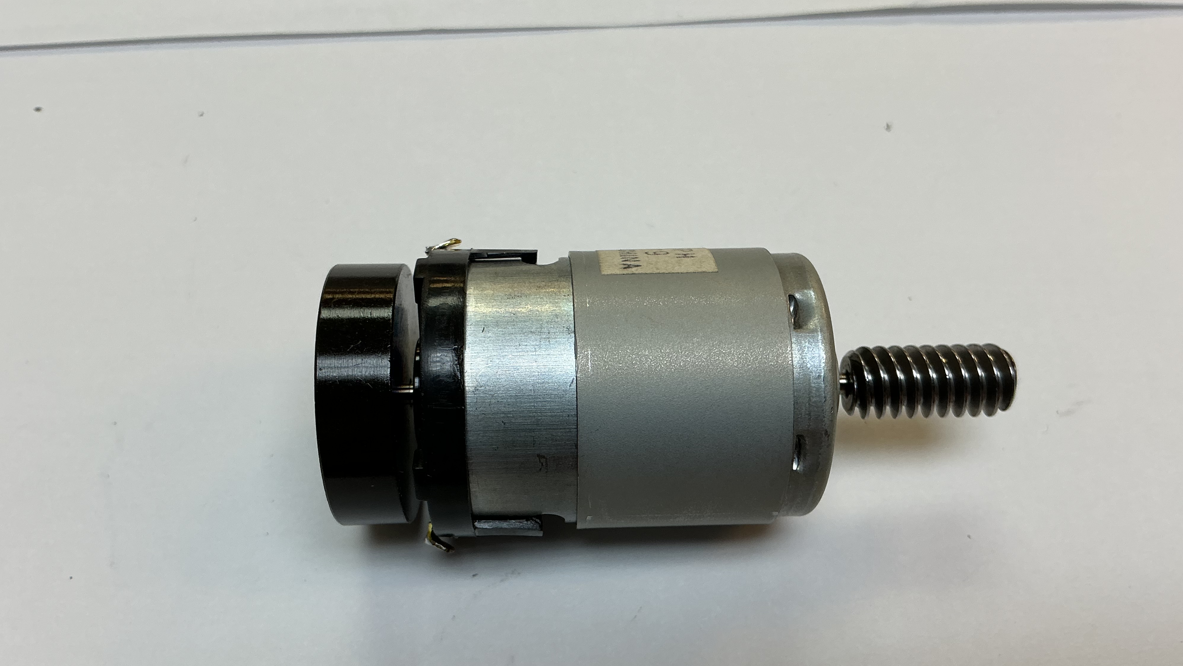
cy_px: 388
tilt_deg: -64.1
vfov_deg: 36.6
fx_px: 1004
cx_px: 589
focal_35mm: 32
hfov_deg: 61.0
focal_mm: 3
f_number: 1.8
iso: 25
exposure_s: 1/100
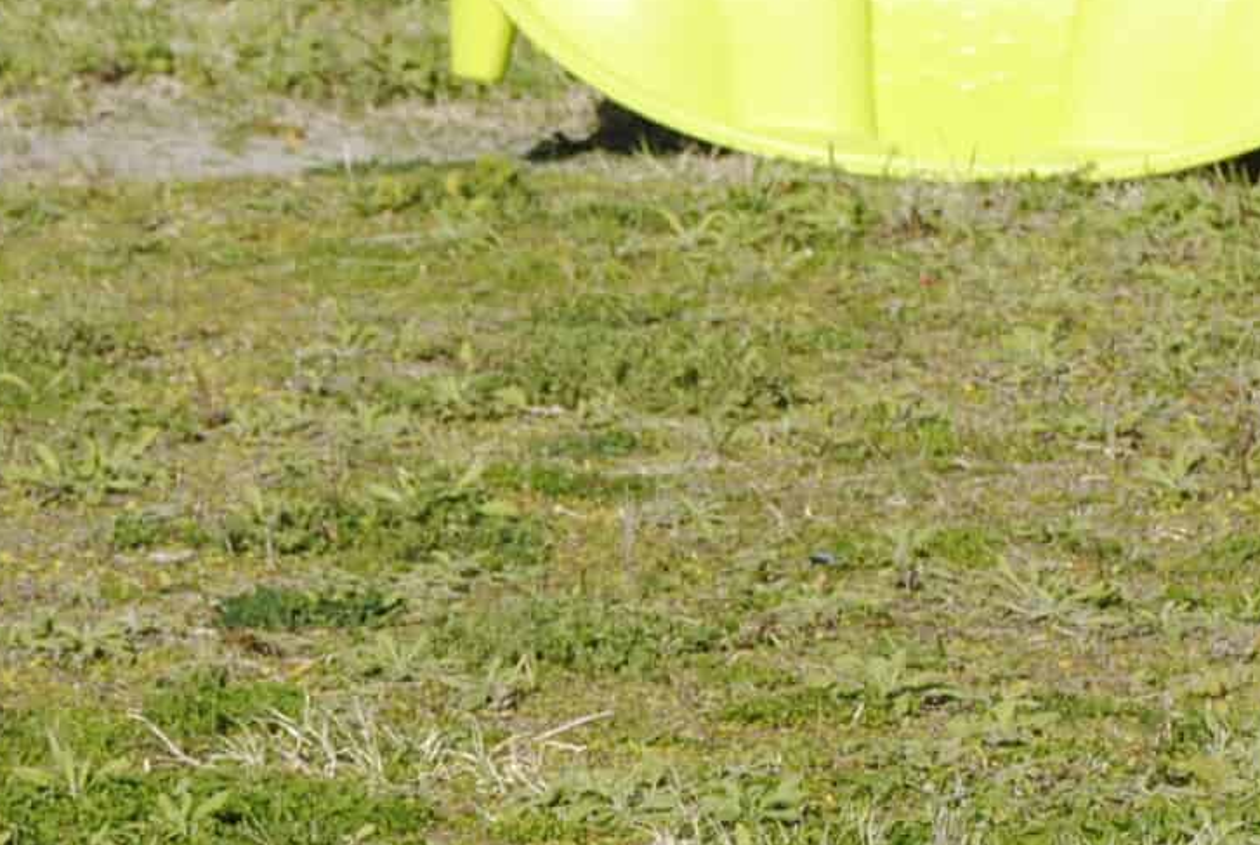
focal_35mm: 291
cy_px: 1006
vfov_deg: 4.7
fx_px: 10195
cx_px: 87
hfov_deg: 7.1
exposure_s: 1/800
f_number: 6.3
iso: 200
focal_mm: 55
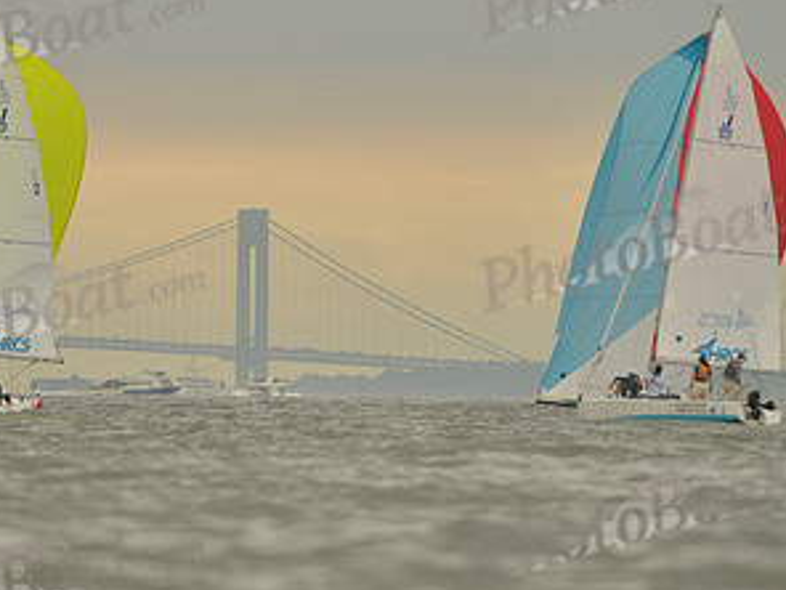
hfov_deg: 2.6
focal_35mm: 754
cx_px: 345
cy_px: 142
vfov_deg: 2.0
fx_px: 17121
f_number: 5
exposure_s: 1/1600
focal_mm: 400
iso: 400
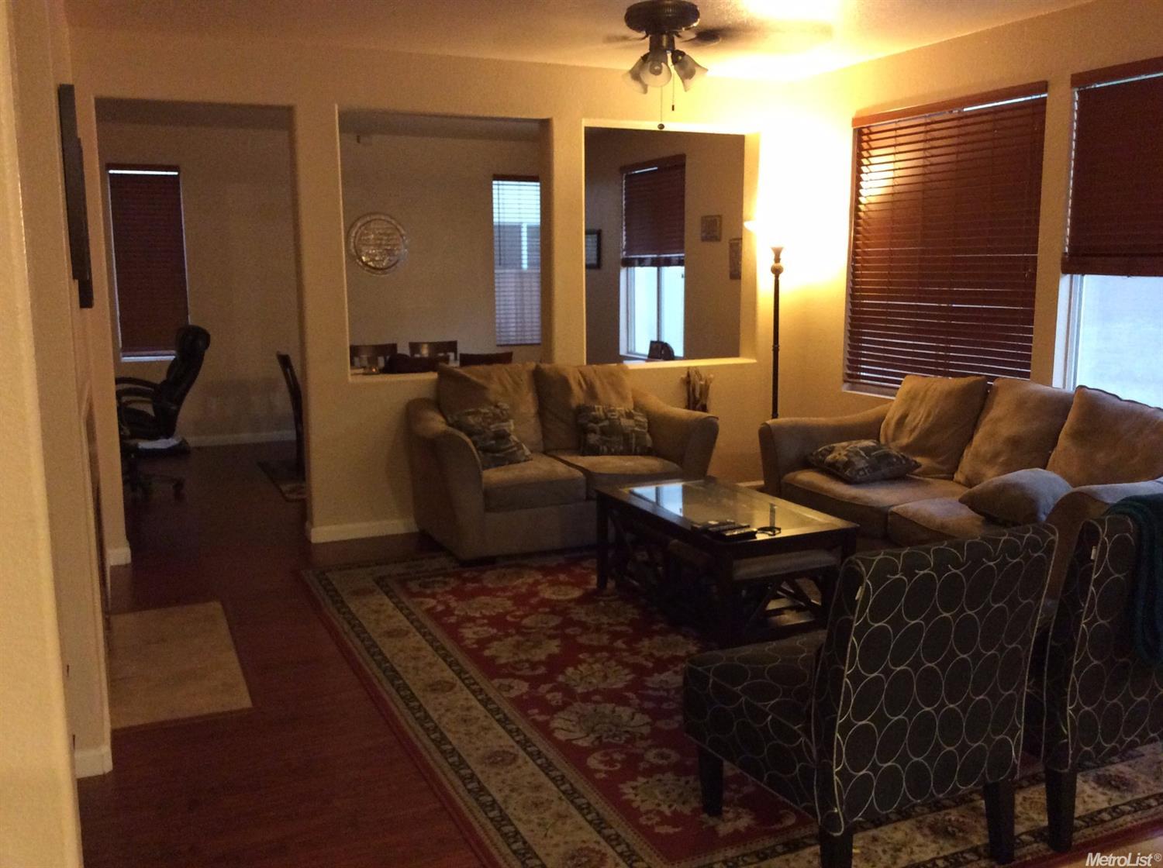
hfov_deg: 56.9
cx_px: 582
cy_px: 434
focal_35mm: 32
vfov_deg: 44.0
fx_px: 1073
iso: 320
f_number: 2.4
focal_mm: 3.3
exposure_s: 1/15
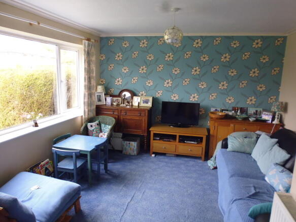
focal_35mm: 24
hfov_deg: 71.6
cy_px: 111
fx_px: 205
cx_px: 148
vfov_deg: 56.8
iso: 160
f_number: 2.8
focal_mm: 4.3
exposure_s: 1/60
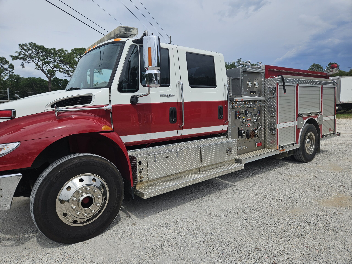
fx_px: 234
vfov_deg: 58.9
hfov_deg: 73.9
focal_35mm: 23
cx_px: 176
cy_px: 132
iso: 25
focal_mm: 5.4
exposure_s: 1/2679
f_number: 1.8
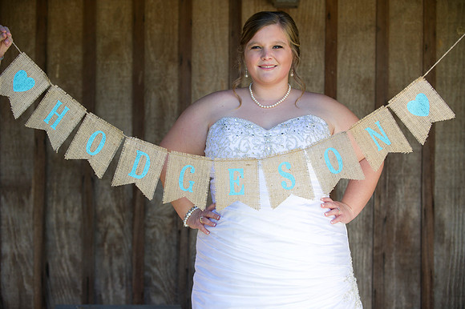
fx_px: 1059
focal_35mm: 82
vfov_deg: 16.6
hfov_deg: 24.8
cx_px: 232
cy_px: 154
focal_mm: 82
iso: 200
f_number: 3.2
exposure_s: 1/250
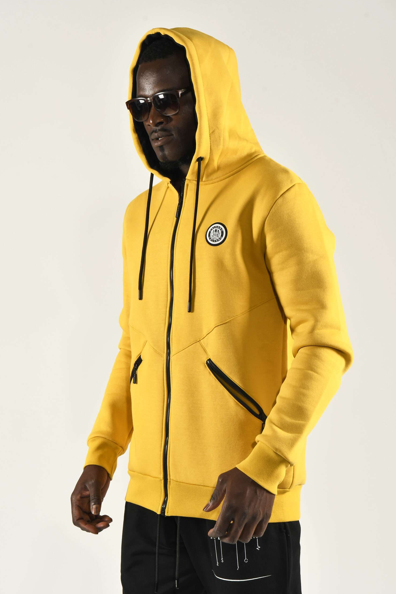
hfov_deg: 18.7
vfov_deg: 27.7
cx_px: 196
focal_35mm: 73
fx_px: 1205
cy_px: 295
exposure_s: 1/125
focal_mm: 48
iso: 160
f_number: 11
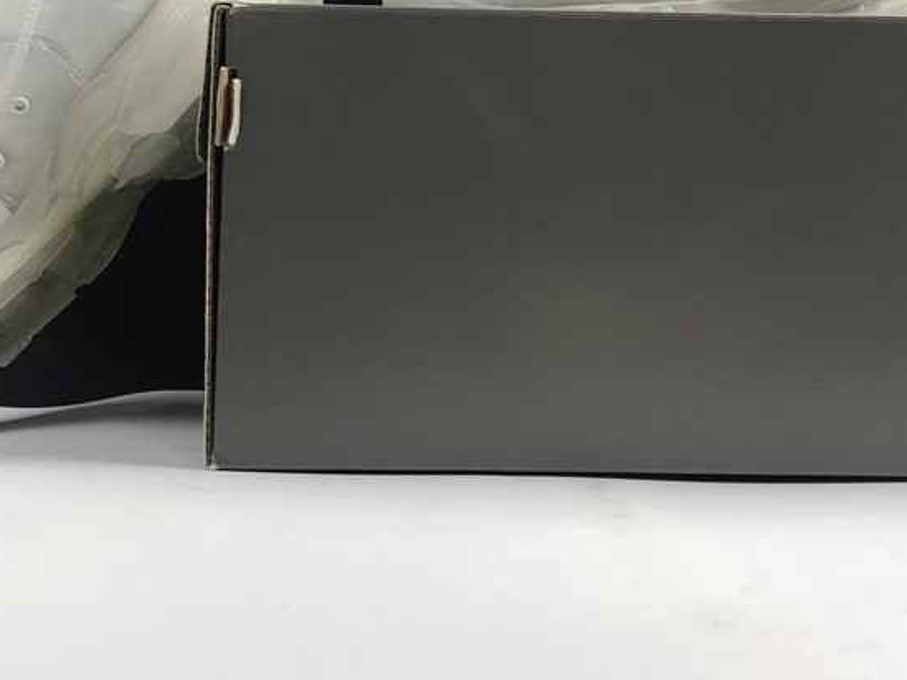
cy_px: 167
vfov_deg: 28.1
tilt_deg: +8.2
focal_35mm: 51
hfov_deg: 37.4
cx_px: 501
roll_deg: +1.2
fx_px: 1337
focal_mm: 4
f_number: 1.8
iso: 32
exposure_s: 1/50
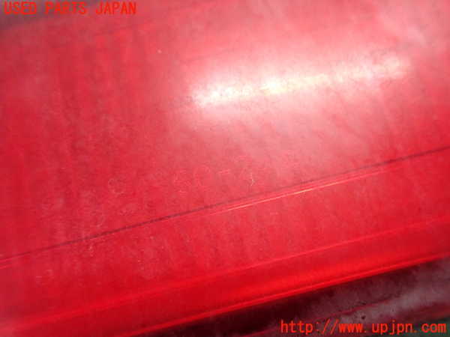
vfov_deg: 46.8
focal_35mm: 30
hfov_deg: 60.0
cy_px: 168
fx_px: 390
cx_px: 225
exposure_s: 1/80
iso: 800
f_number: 2.3
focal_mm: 5.4
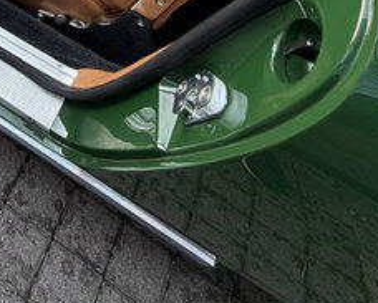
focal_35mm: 46
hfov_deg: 36.3
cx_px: 0
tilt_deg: -40.4
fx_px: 515
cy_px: -166
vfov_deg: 24.5
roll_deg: -2.1
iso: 125
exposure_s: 1/121
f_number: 2.2
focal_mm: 2.22
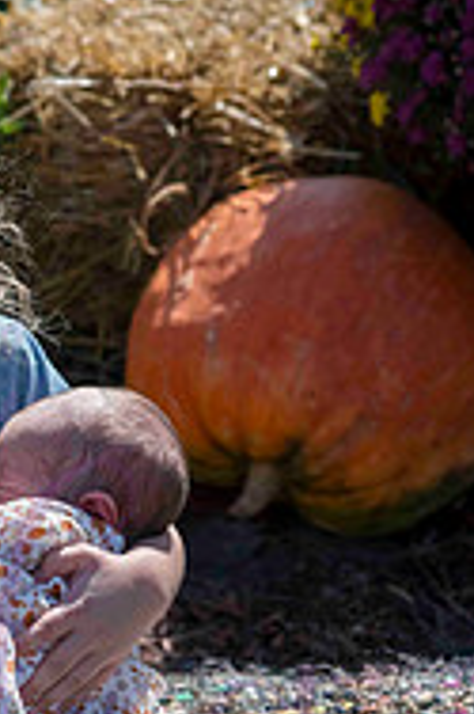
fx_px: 4036
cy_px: 517
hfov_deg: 6.7
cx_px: -87
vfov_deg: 10.1
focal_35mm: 204
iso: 400
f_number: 6.3
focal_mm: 85
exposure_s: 1/1250
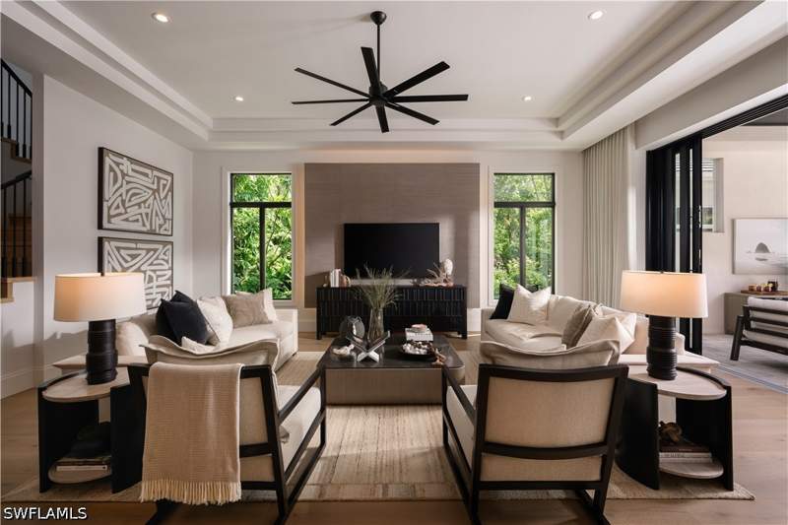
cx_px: 394
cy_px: 262
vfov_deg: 73.7
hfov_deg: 96.7
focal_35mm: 16
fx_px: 350
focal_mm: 16
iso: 125
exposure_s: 1/50
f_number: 8
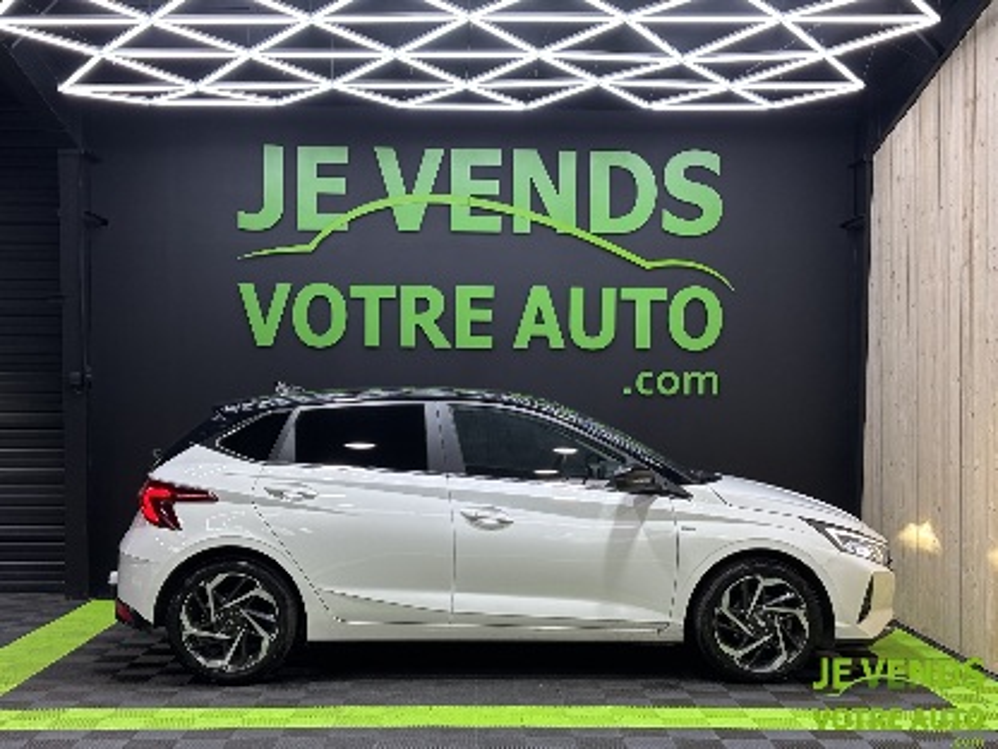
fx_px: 1499
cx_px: 499
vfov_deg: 28.0
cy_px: 374
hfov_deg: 36.8
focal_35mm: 52
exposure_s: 1/100
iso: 40
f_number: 1.6
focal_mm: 5.96
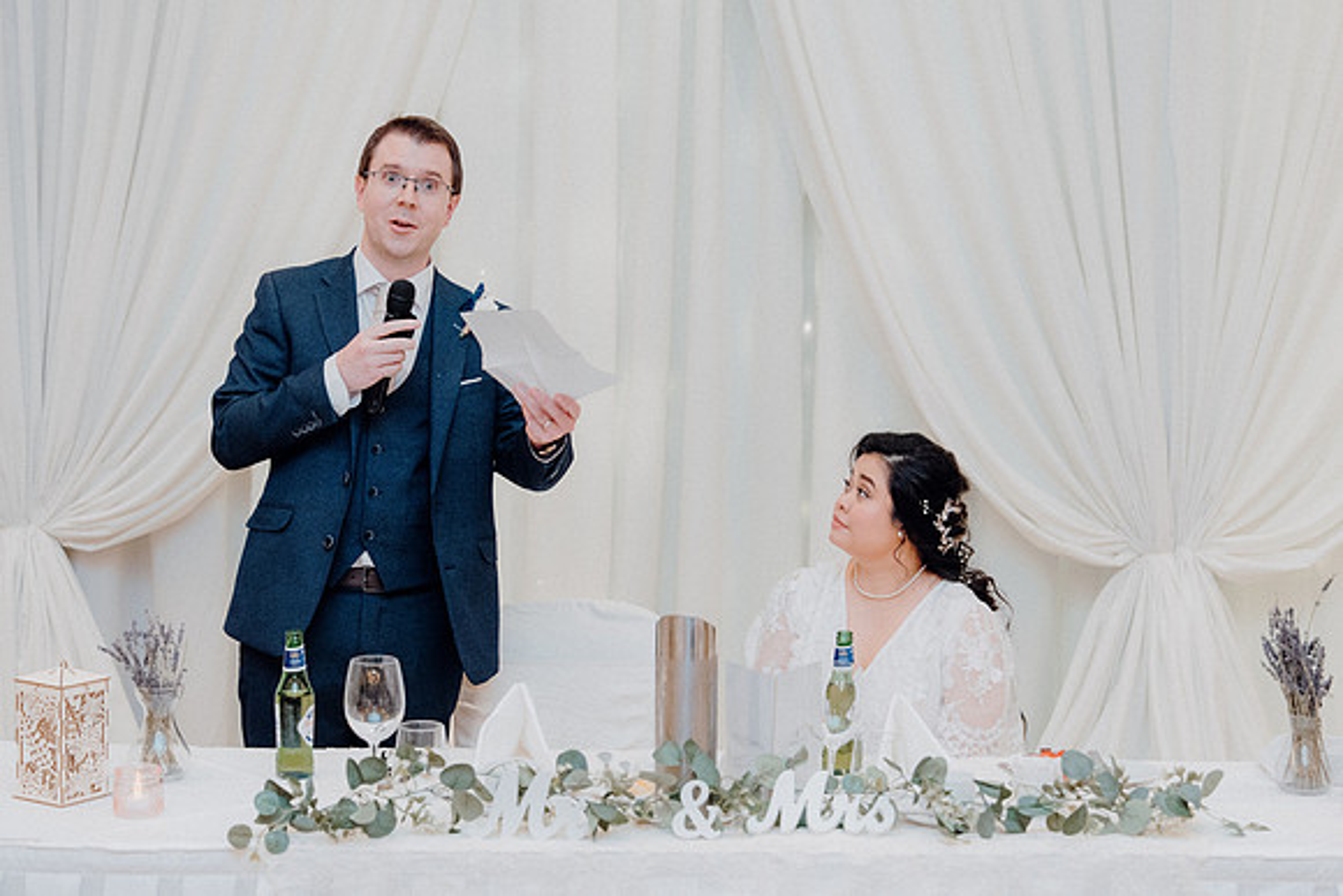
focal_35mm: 70
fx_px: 2612
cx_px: 672
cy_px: 448
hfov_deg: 28.8
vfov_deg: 19.5
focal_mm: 70
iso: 3200
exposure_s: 1/160
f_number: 3.5
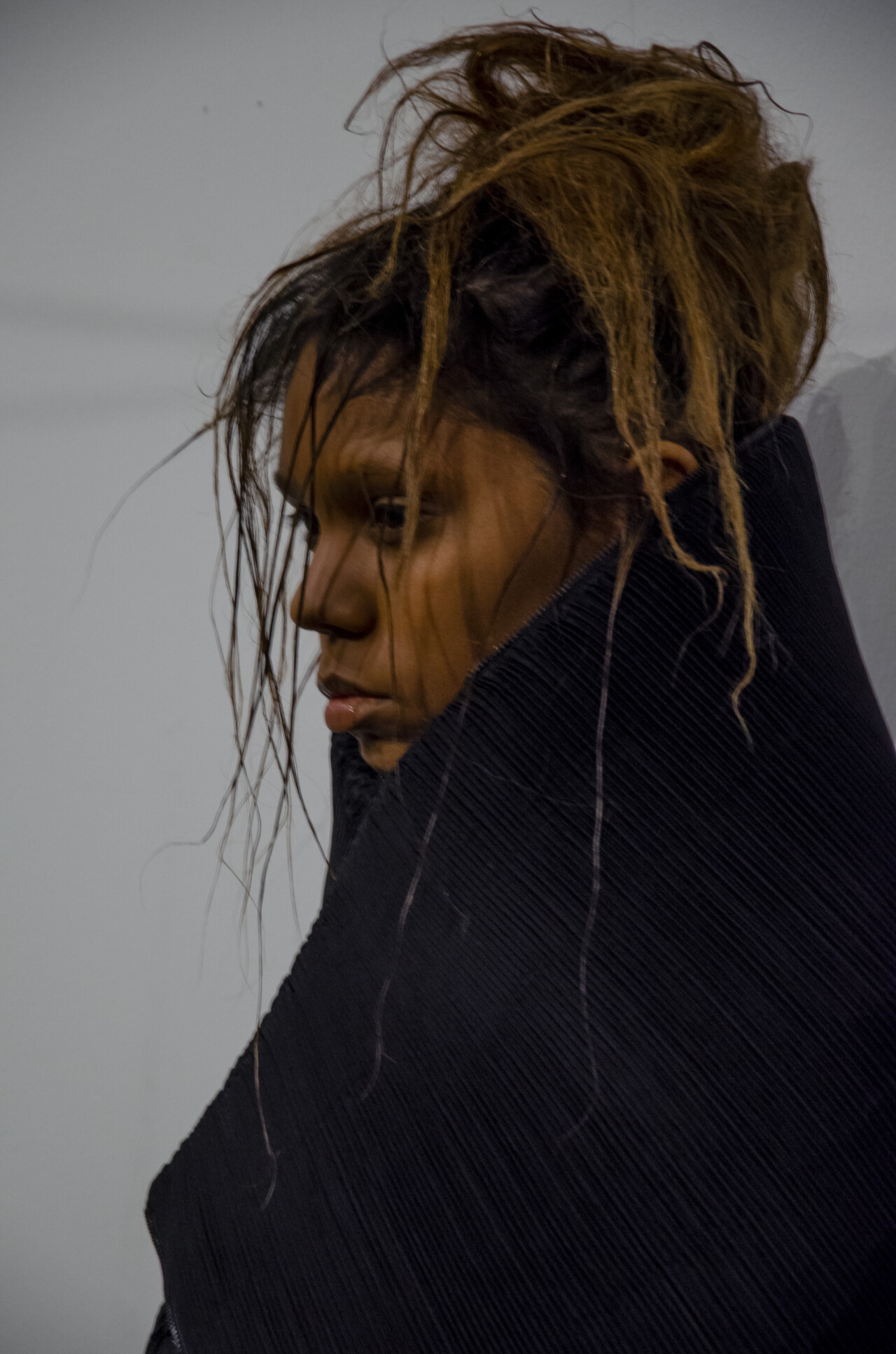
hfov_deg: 8.7
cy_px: 677
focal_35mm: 158
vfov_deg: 13.1
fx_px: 5907
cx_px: 448
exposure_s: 1/60
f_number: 5.6
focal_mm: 105
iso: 1250
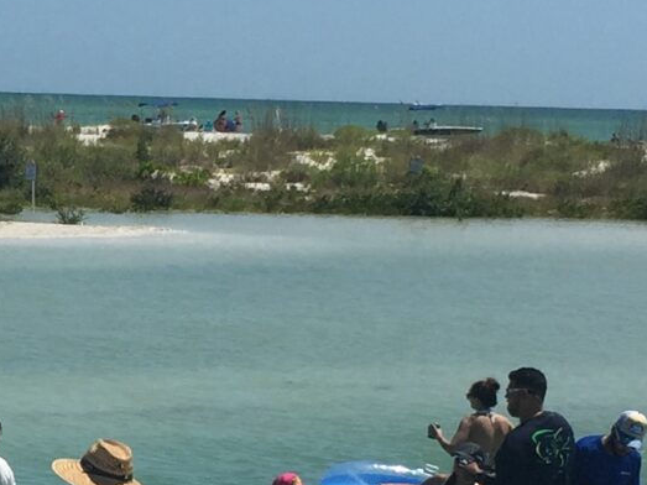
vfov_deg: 10.4
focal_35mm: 142
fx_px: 2653
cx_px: -144
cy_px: 457
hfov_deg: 13.5
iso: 32
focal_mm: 4.15
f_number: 2.2
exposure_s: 1/3968
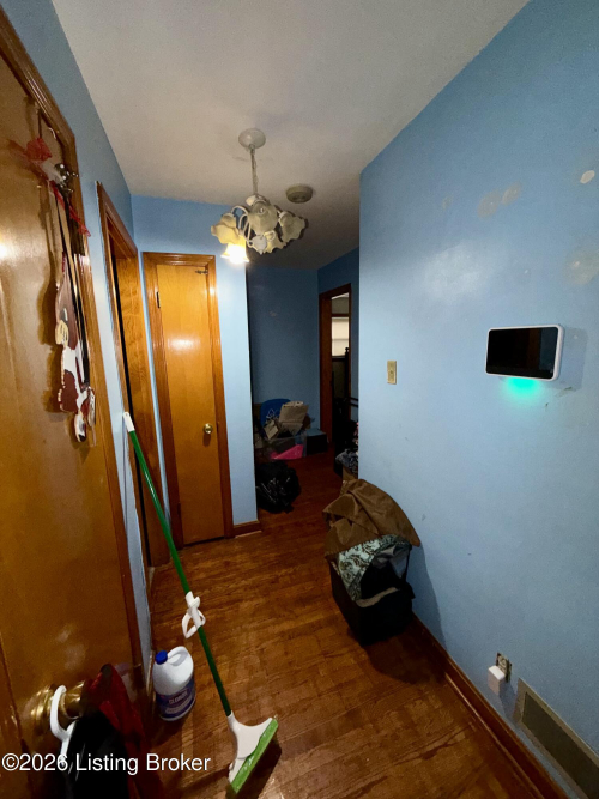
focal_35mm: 14
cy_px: 400
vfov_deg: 102.1
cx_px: 300
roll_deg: +0.9
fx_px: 323
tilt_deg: -9.3
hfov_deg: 85.7
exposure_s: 1/60
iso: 125
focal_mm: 2.22
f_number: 2.2
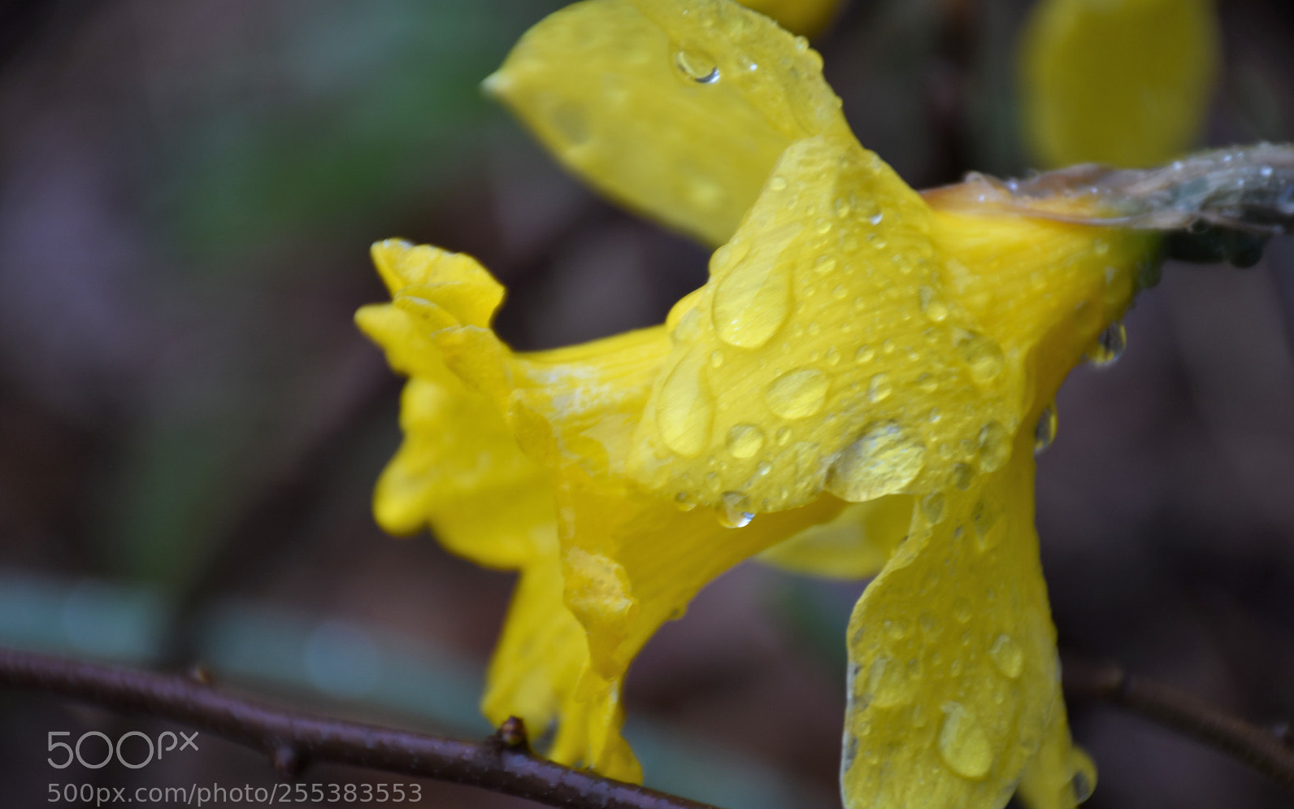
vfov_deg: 6.1
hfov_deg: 9.8
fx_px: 7582
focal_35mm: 215
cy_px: 424
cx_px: 647
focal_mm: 140
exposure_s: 1/80
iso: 100
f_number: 5.6
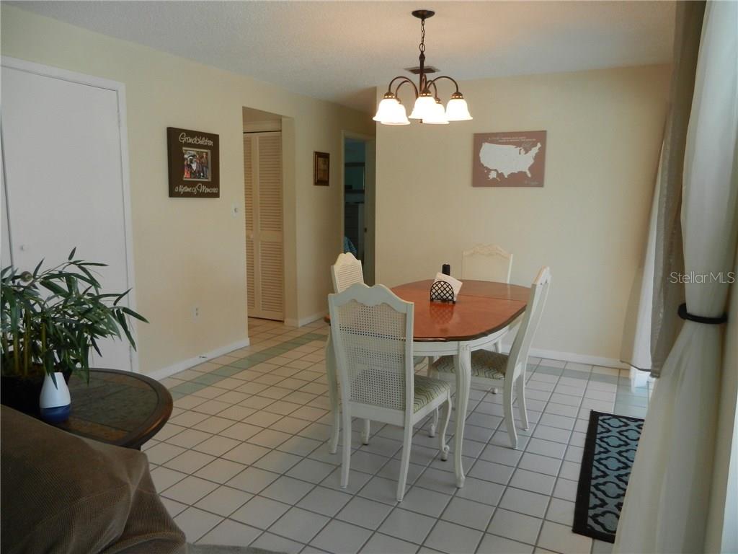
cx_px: 369
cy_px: 277
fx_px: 533
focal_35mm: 25
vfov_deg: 54.9
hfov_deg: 69.4
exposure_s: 1/60
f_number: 3.5
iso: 160
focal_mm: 4.5
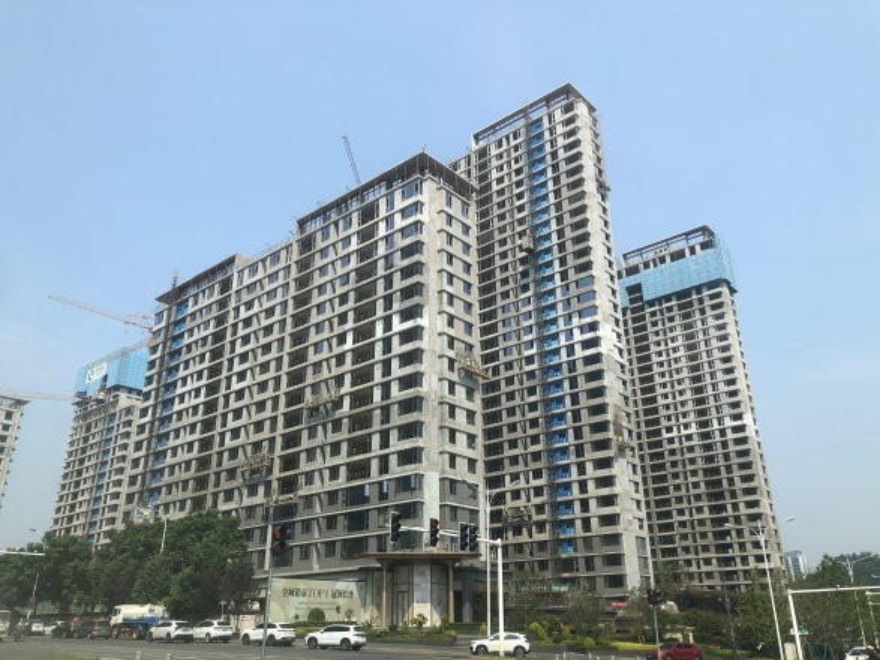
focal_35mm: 28
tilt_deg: +23.0
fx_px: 712
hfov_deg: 63.5
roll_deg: +0.4
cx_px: 440
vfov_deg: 49.7
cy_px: 330
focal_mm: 3.99
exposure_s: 1/1372
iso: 20
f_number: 1.8
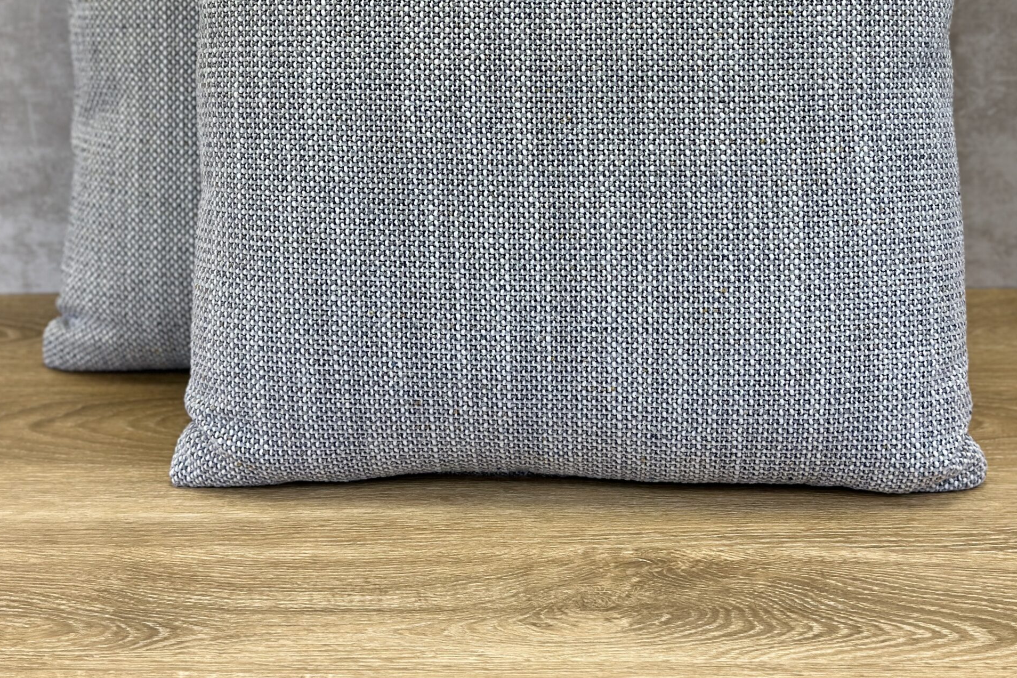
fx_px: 1893
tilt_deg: -13.3
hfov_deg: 30.1
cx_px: 508
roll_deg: +1.7
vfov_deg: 19.8
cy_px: 13
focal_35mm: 67
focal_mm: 6.86
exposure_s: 1/129
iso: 64
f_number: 1.78
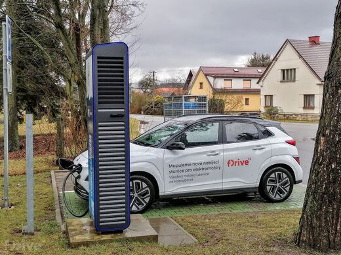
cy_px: 128
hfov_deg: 39.7
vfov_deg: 30.3
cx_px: 170
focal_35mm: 48
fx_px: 473
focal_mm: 5.3
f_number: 1.8
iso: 80
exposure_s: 1/120
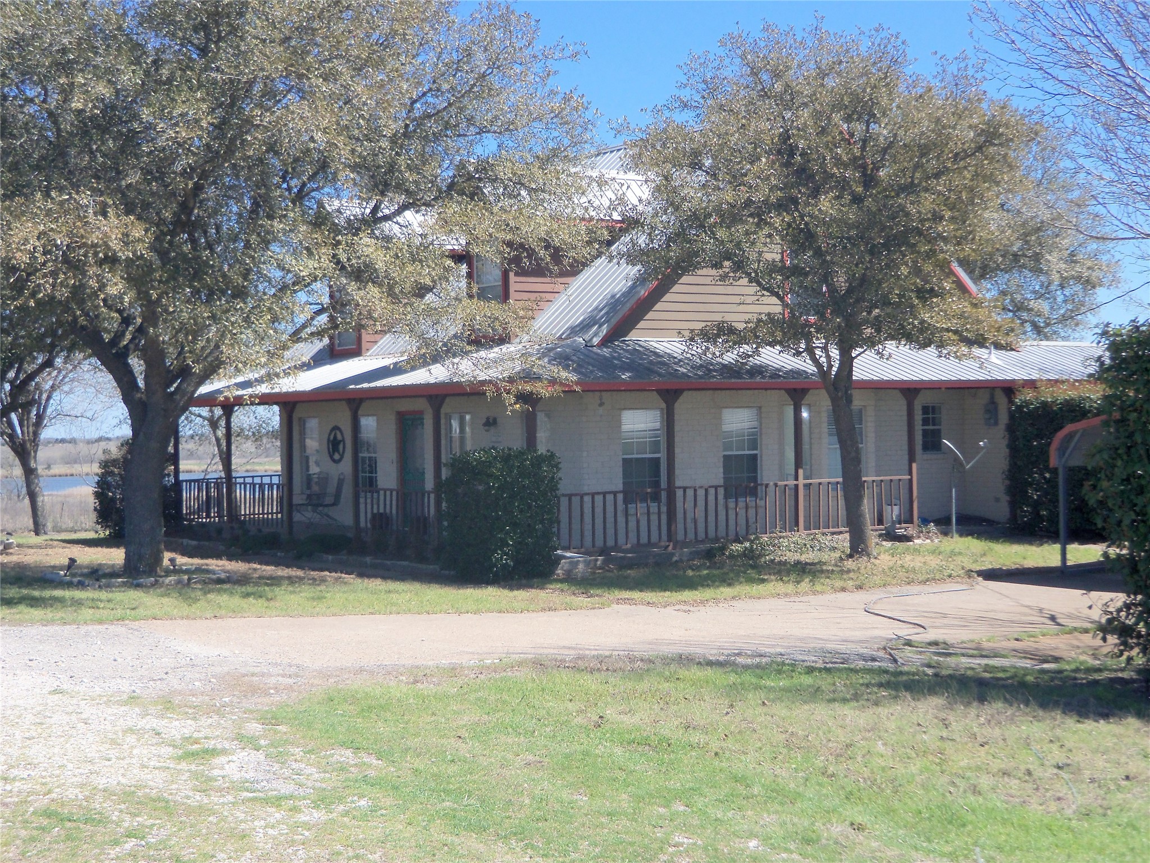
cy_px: 432
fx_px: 1628
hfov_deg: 38.9
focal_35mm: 49
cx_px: 575
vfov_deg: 29.7
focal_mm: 8.7
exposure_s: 1/400
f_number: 4.6
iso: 64
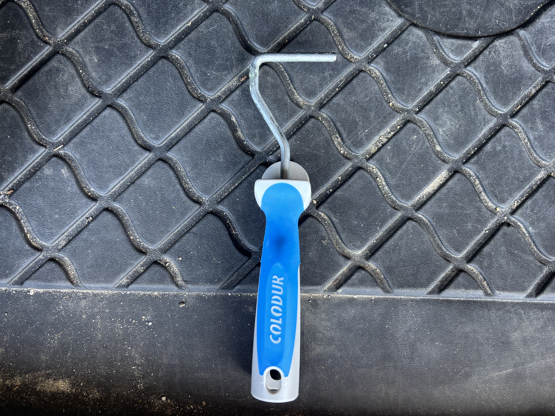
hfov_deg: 67.3
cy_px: 208
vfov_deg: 53.1
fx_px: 417
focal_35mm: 26
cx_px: 278
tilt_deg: -84.5
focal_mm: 5.96
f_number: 1.6
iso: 200
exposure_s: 1/60
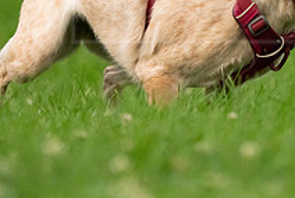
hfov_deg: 1.7
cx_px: 205
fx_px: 10052
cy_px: 22
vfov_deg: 1.1
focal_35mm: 1225
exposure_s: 1/2000
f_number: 6.3
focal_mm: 448
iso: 6400
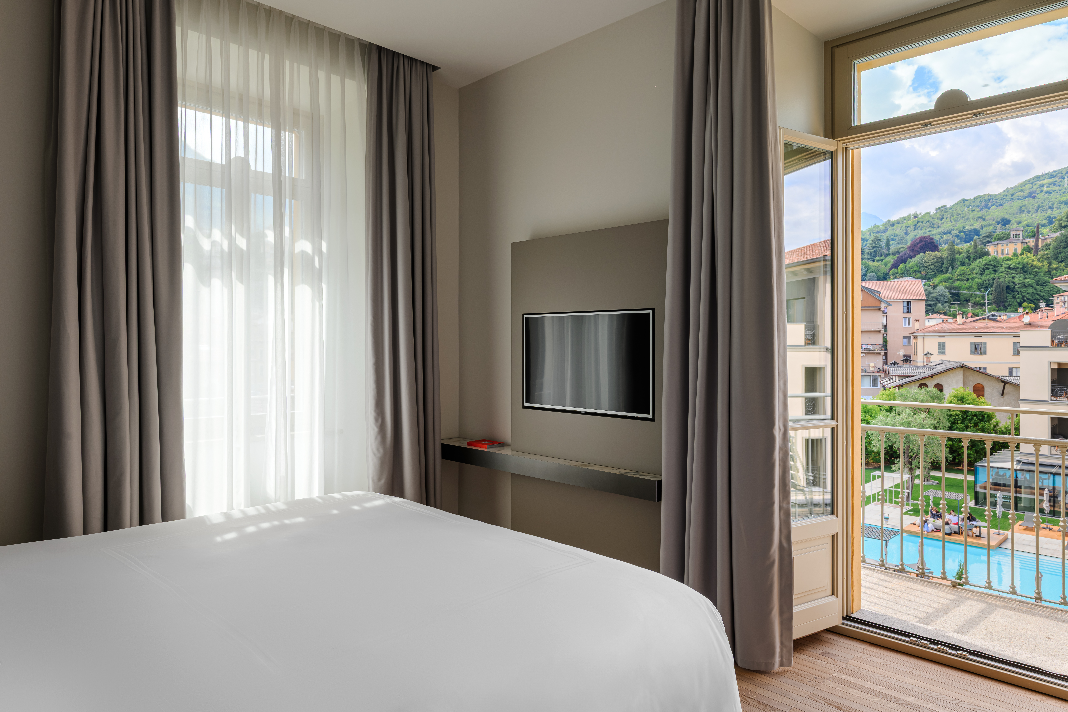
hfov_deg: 78.6
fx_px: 653
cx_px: 534
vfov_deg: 57.2
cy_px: 356
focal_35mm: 22
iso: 64
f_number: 9
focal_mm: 22
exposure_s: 1/100
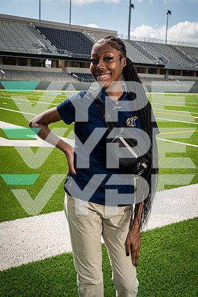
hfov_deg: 30.5
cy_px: 148
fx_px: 363
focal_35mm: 44
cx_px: 99
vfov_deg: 44.5
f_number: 8
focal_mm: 44
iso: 125
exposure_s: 1/250
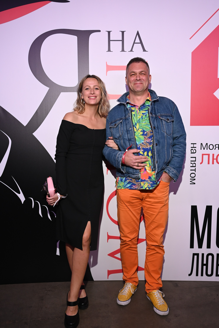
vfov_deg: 56.5
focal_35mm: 34
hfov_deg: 39.4
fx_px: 306
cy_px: 164
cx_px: 110
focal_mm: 33.5
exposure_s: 1/125
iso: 640
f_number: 5
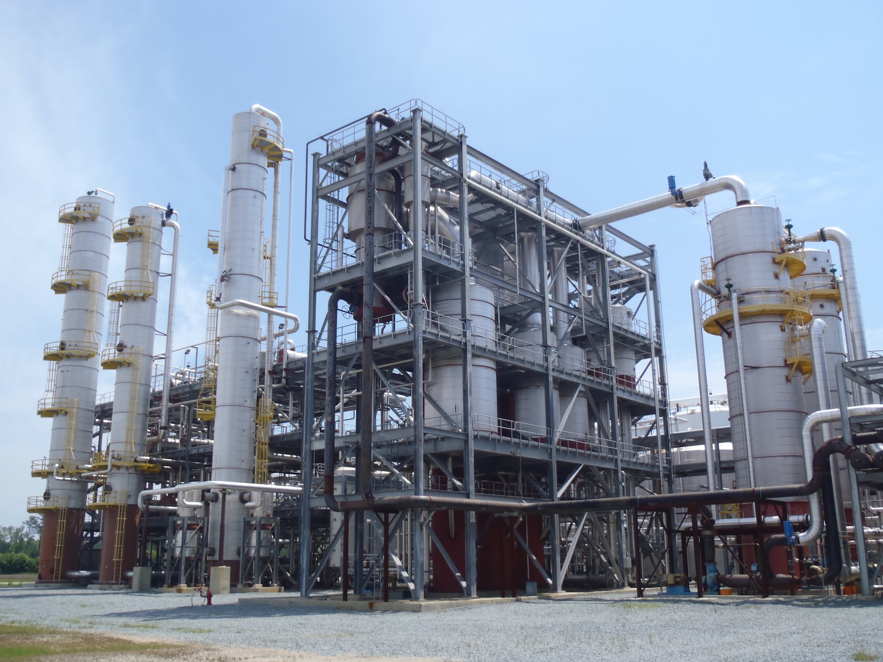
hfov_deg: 54.0
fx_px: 867
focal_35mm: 34
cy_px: 331
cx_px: 442
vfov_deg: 41.8
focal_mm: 6.07
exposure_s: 1/80
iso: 80
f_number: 11
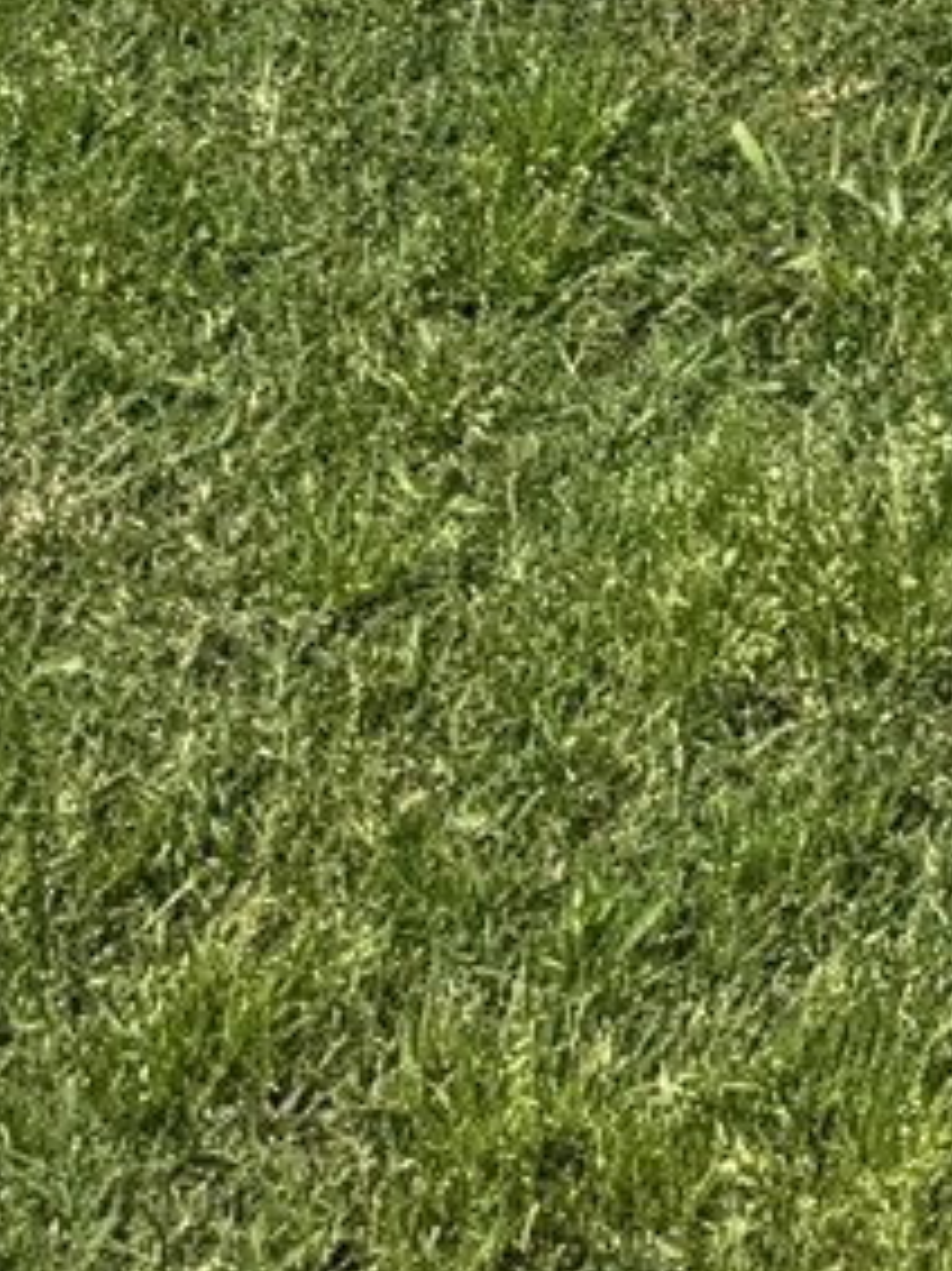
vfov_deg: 9.6
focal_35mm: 163
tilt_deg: -5.2
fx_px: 5982
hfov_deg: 8.9
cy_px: -2425
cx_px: 1410
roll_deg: +1.3
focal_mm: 6.76
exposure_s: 1/5814
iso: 80
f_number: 1.78
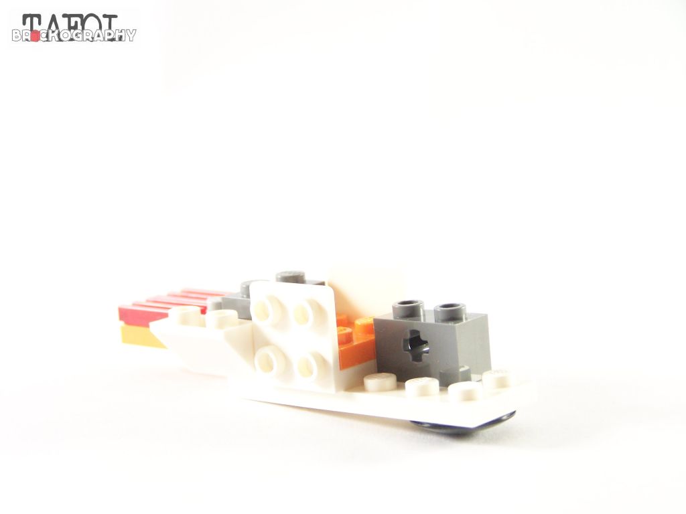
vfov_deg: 14.1
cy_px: 257
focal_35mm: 105
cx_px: 343
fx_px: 2081
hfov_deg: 18.7
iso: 200
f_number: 3.2
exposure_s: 1/20
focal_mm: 17.5
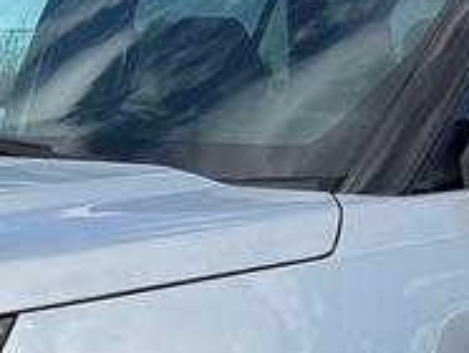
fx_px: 2238
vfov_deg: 9.0
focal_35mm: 165
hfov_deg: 11.7
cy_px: 250
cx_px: -81
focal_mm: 6.76
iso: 80
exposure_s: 1/4405
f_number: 1.78
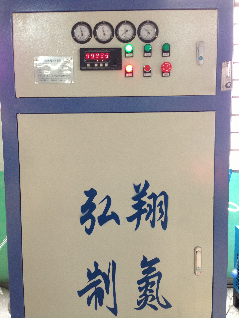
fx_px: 304
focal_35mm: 33
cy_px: 159
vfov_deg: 55.4
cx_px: 120
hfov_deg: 42.9
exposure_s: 1/20
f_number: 2.4
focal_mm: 4.13
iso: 160
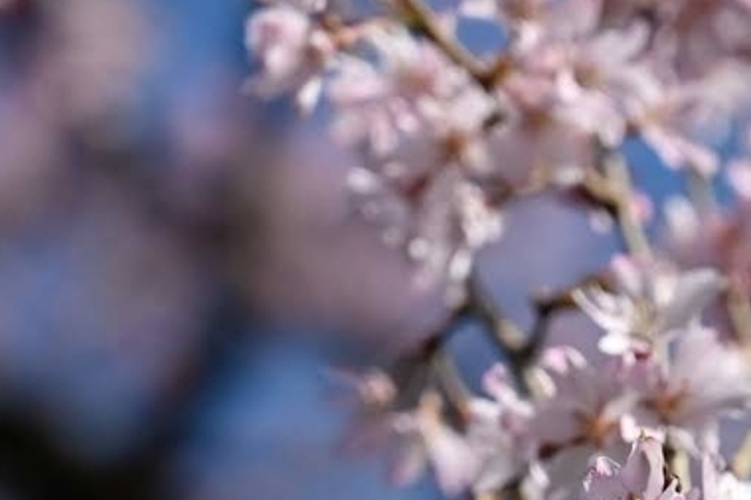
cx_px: 672
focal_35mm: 221
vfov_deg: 6.2
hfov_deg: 9.3
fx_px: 4608
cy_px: 547
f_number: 4
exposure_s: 1/2500
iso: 320
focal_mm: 70
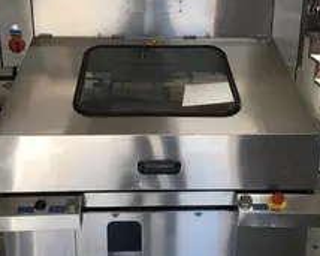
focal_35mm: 53
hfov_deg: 35.4
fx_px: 502
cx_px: 167
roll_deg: -1.0
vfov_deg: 28.6
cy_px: 139
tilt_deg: -18.1
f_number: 2.2
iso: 40
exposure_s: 1/120
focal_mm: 4.15
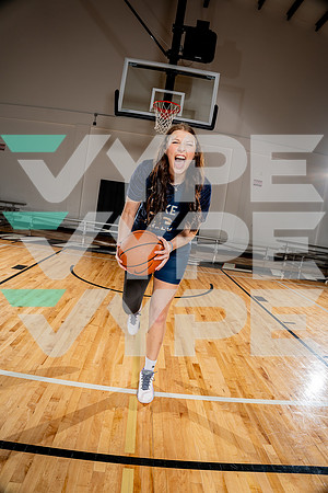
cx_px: 164
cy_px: 246
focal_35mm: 22
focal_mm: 22
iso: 100
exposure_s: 1/250
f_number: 5.6
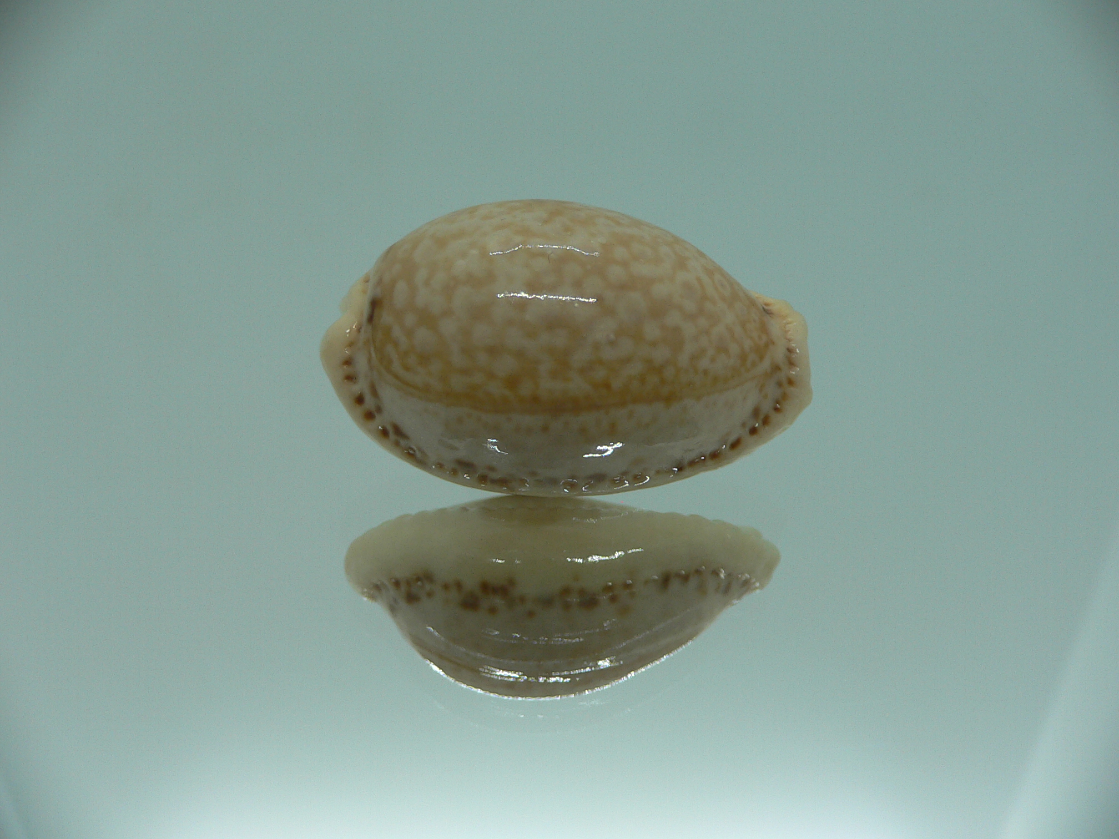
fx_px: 1131
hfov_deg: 52.6
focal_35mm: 35
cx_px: 560
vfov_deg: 40.7
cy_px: 420
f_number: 2.8
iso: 80
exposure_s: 1/60
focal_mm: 4.6
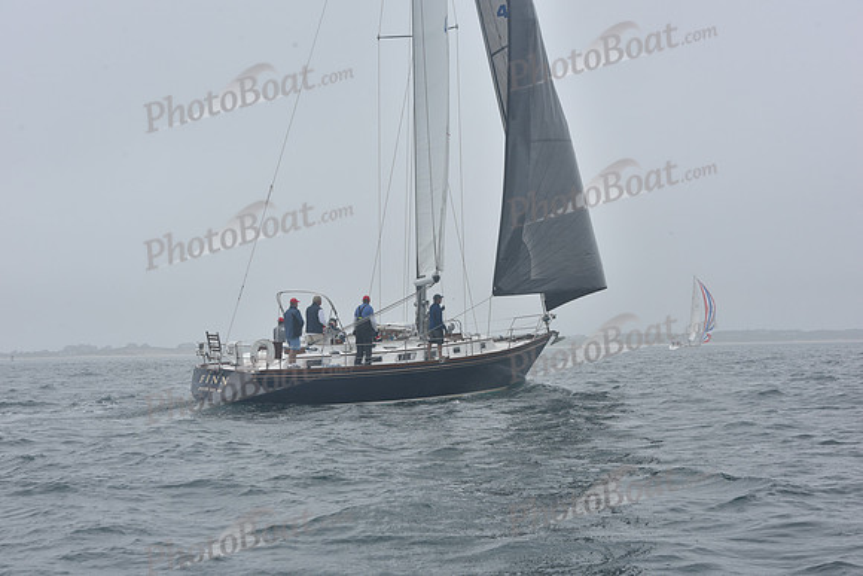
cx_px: 432
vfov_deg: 19.5
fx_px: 1678
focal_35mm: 70
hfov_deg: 28.8
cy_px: 288
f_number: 11
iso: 250
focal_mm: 70
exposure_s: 1/800
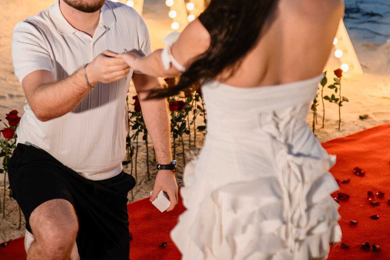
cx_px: 178
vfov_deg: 15.2
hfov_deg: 22.9
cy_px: 30
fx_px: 964
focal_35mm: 89
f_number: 2.2
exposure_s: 1/320
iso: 640
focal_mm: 50
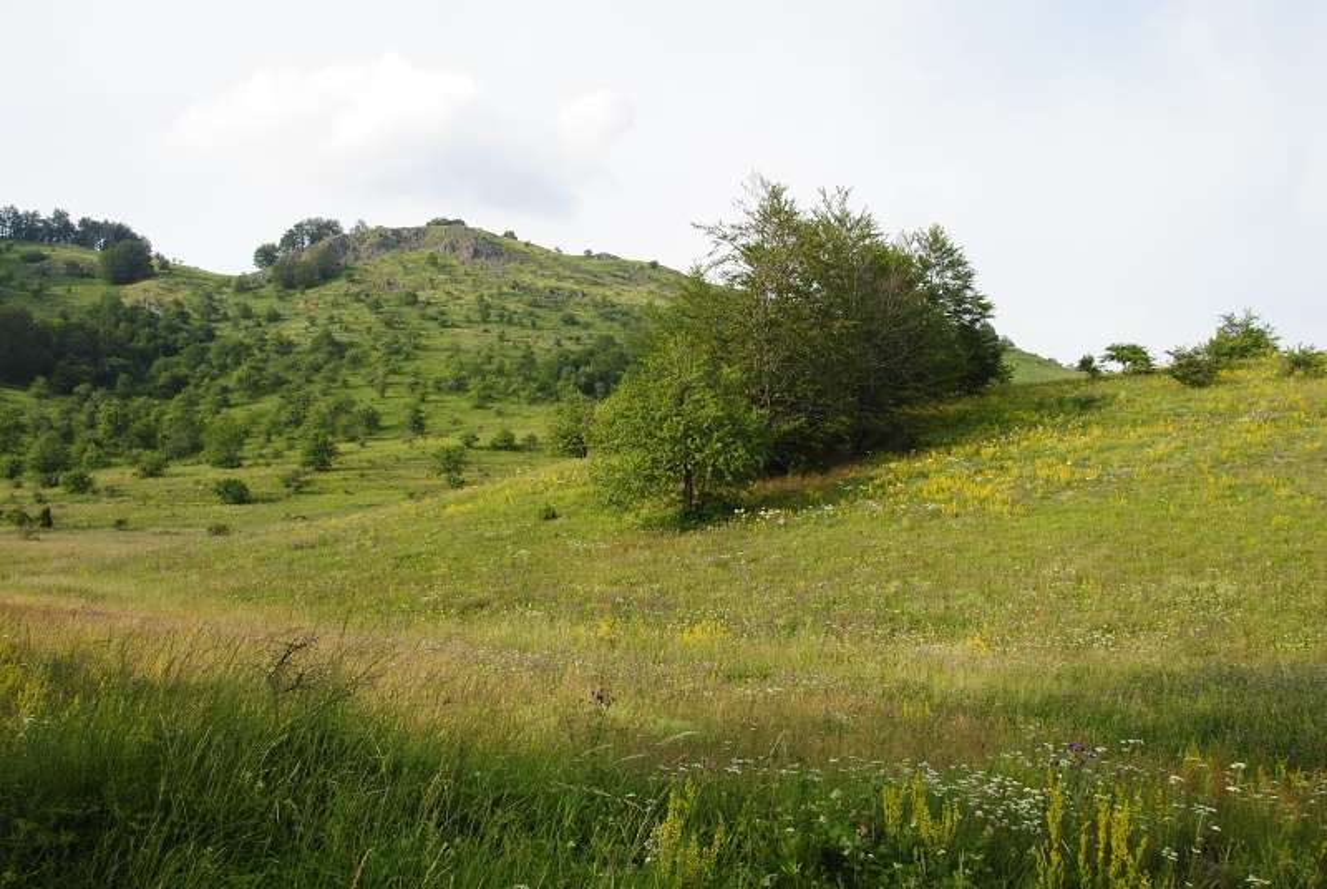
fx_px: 1163
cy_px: 444
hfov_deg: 59.4
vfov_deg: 41.8
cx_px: 664
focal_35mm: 32
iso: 200
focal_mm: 21
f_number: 10
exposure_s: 1/100
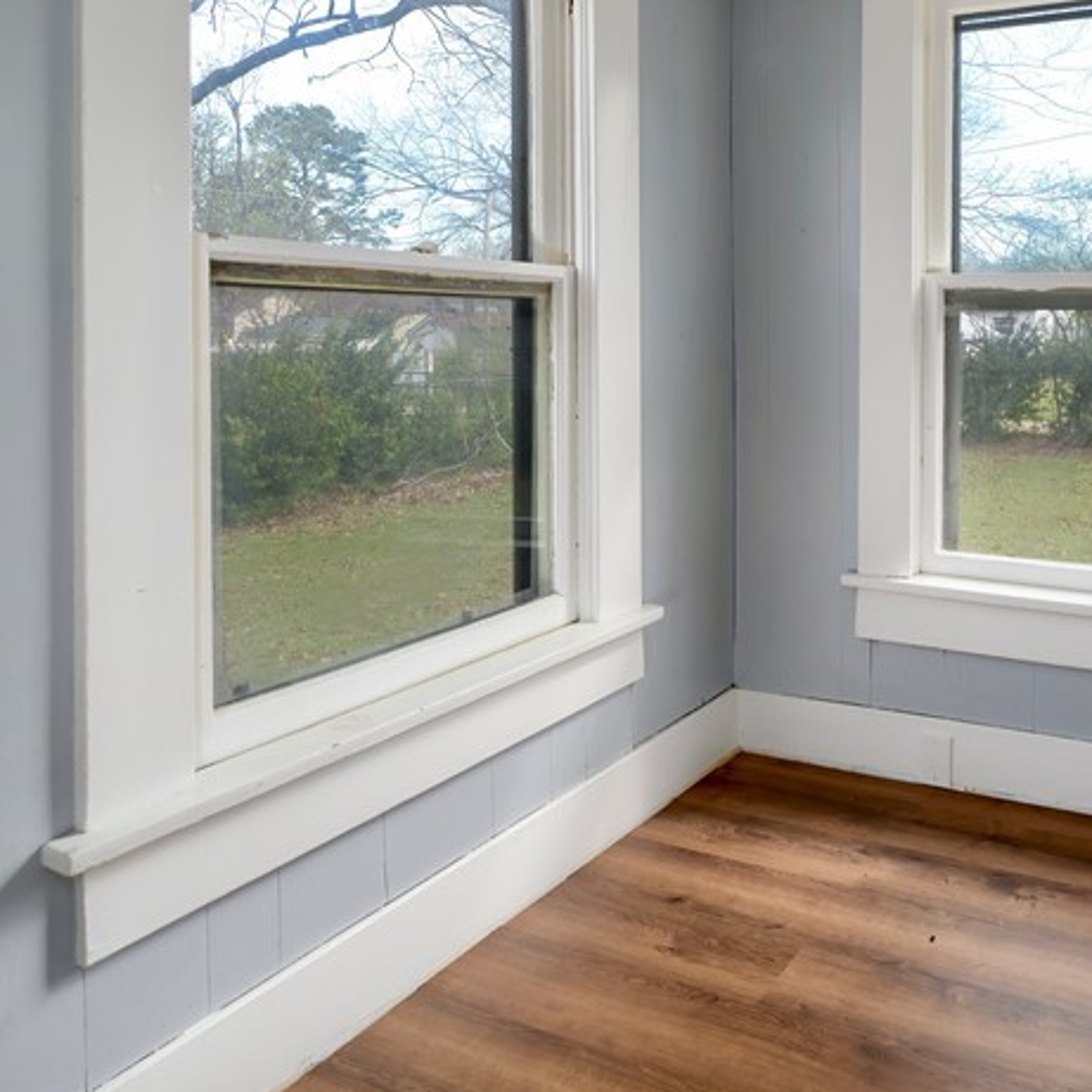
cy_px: 313
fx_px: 999
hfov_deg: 52.9
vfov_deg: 55.3
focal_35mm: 28
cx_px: 901
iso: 250
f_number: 7.1
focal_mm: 14
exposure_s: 1/50
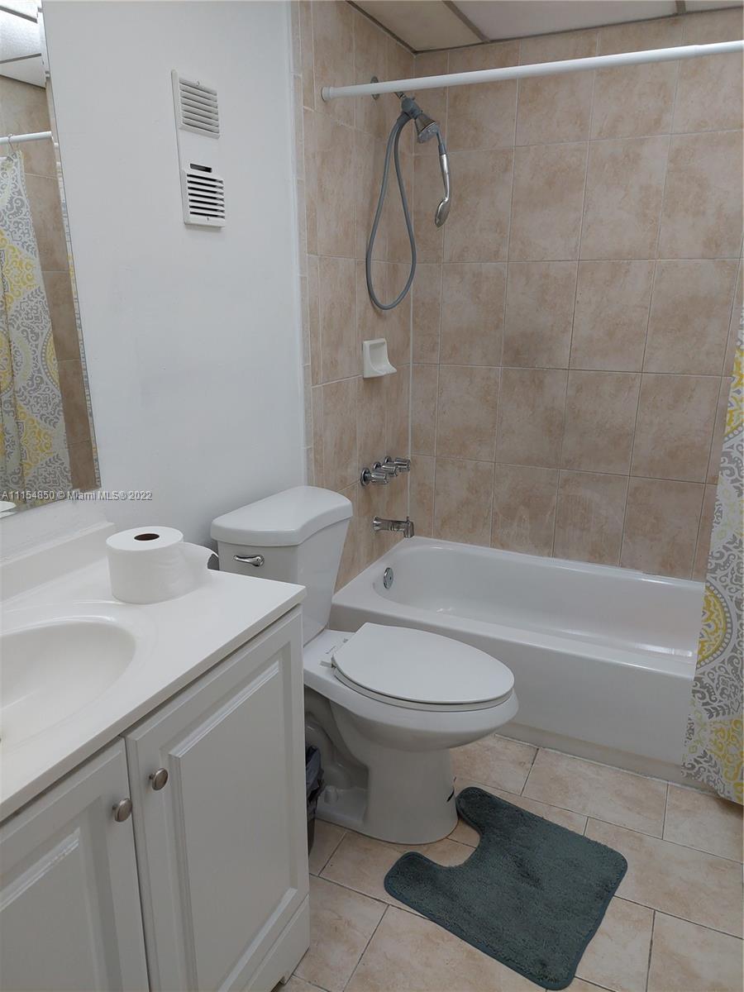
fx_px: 688
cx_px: 372
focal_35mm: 24
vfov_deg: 71.6
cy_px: 496
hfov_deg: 56.8
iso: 64
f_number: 1.8
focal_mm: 5.23
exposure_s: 1/60
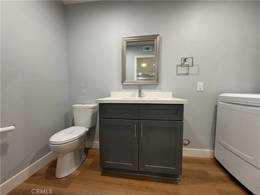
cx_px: 130
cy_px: 98
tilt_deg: -4.1
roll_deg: +0.5
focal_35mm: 14
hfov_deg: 102.1
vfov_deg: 85.7
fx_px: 105
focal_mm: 2.22
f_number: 2.2
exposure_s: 1/60
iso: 200
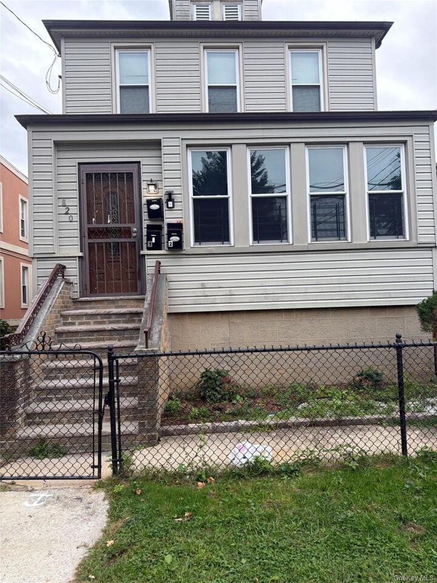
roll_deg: +2.0
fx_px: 404
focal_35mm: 24
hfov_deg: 56.8
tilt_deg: +3.2
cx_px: 218
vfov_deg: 71.6
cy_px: 292
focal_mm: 6.76
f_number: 1.78
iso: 80
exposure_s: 1/303
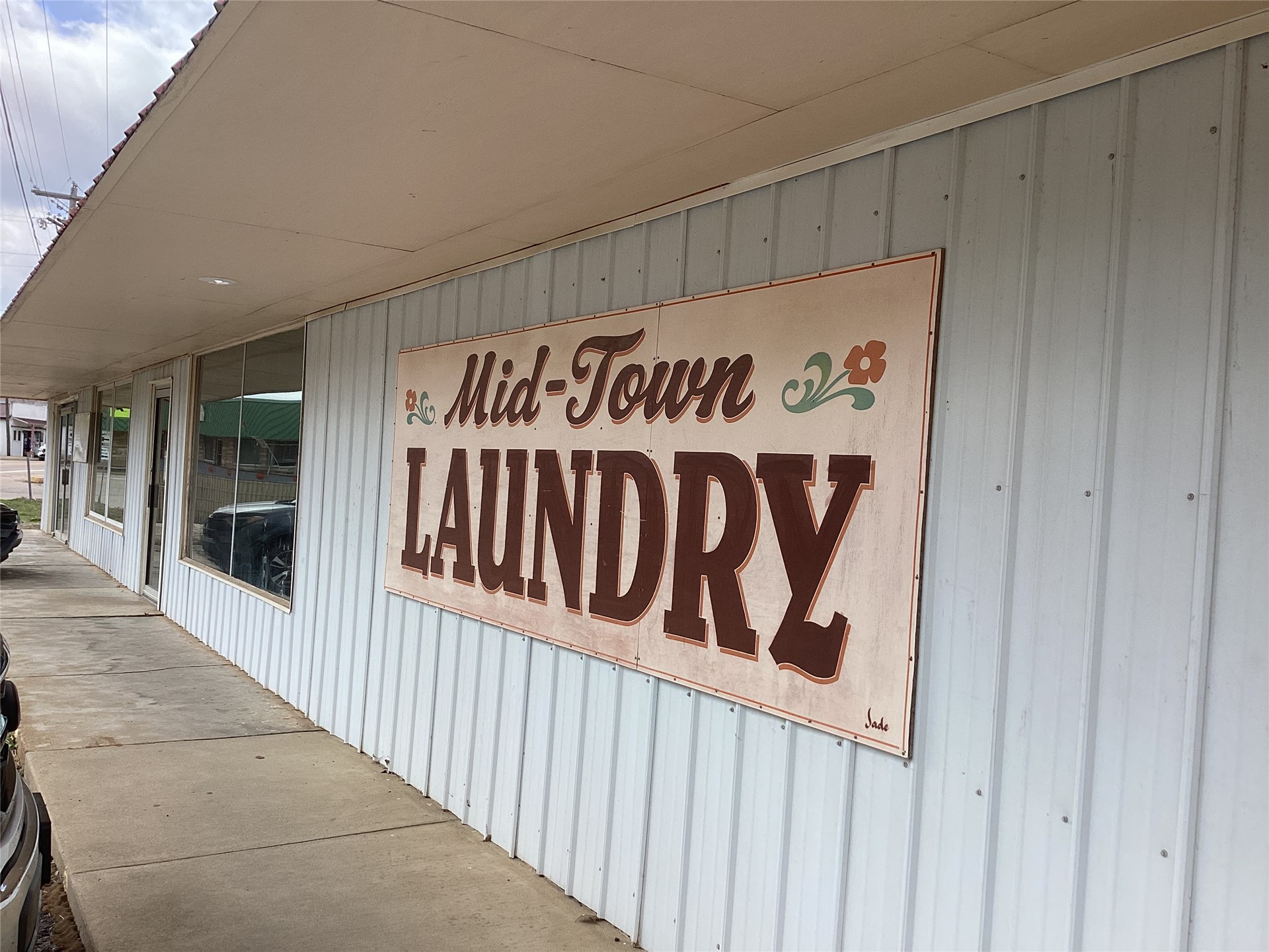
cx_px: 634
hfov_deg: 58.4
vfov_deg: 45.4
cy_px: 476
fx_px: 1136
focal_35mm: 31
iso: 25
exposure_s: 1/806
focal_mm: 3.3
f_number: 2.4
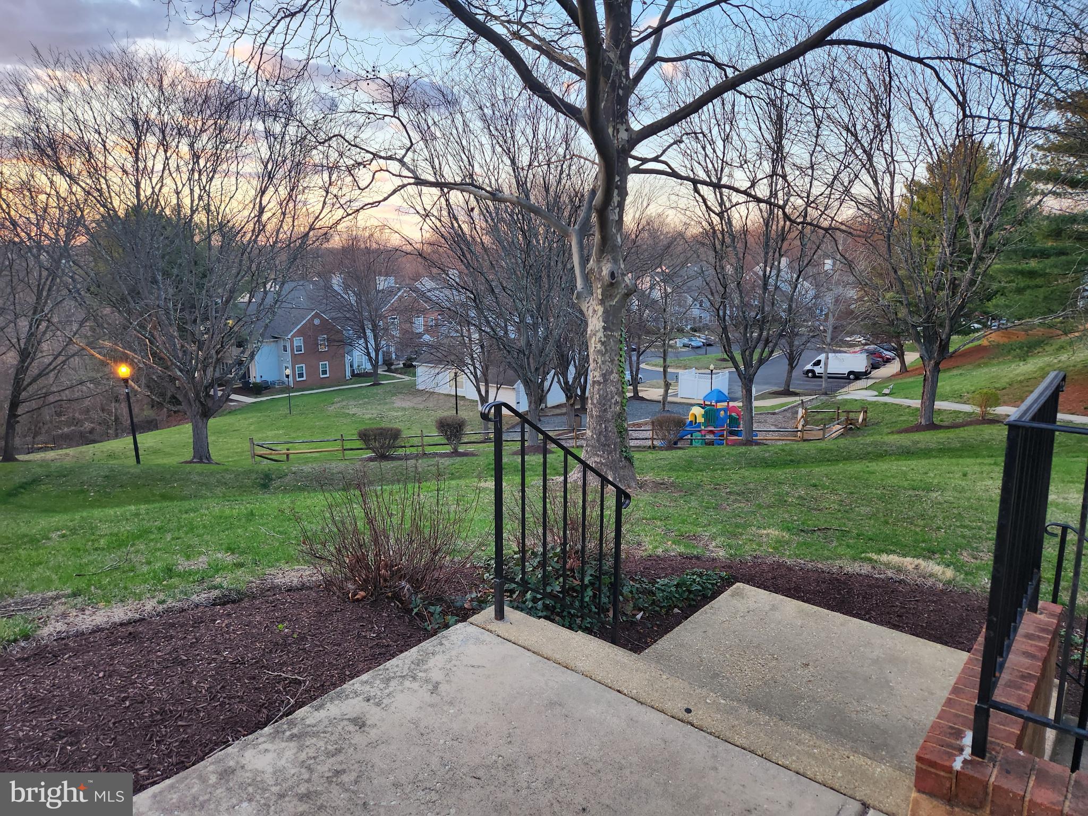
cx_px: 544
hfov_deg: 73.9
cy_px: 408
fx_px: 723
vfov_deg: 58.9
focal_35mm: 23
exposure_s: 1/180
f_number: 1.8
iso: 100
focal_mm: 5.4
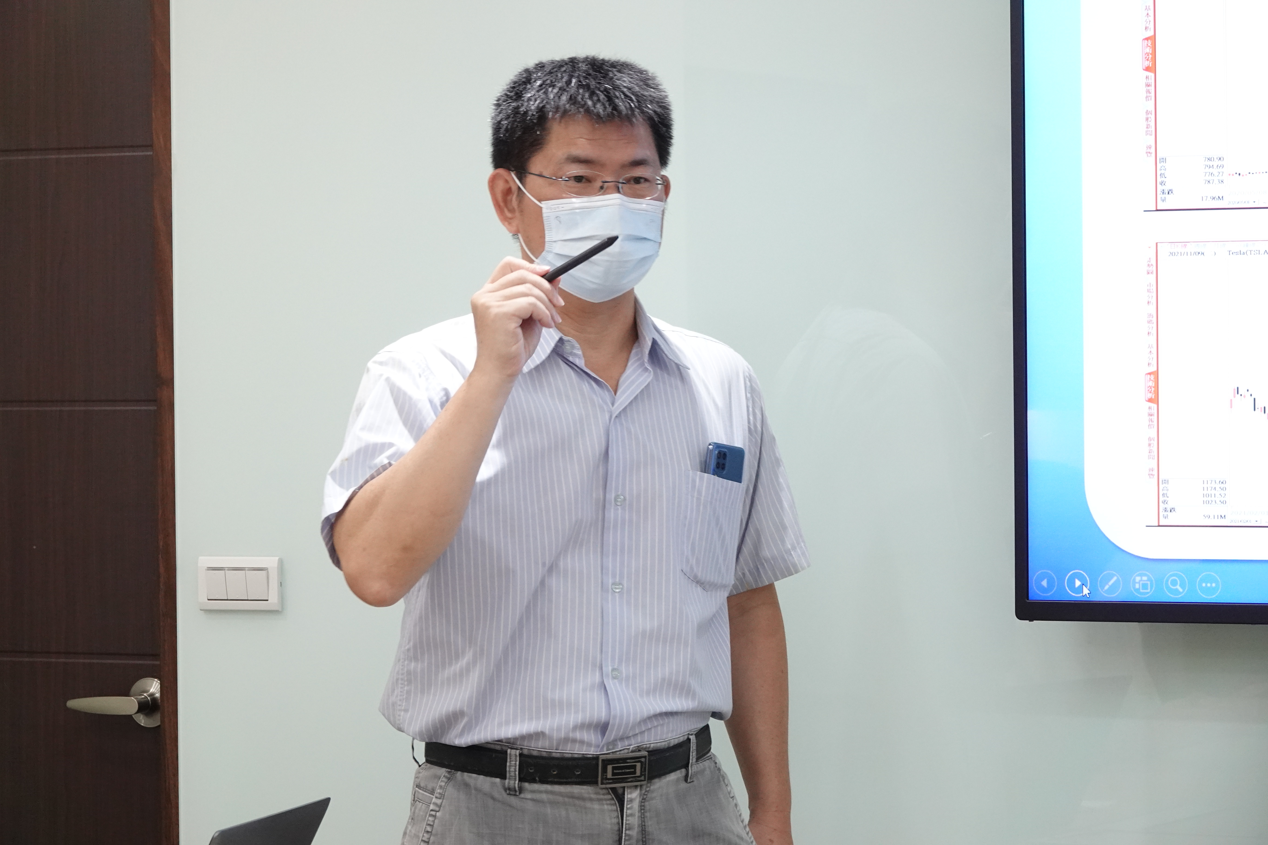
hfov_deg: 15.2
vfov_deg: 10.2
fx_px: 4755
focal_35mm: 135
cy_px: 422
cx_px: 634
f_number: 5
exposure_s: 1/60
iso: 1250
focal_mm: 49.51
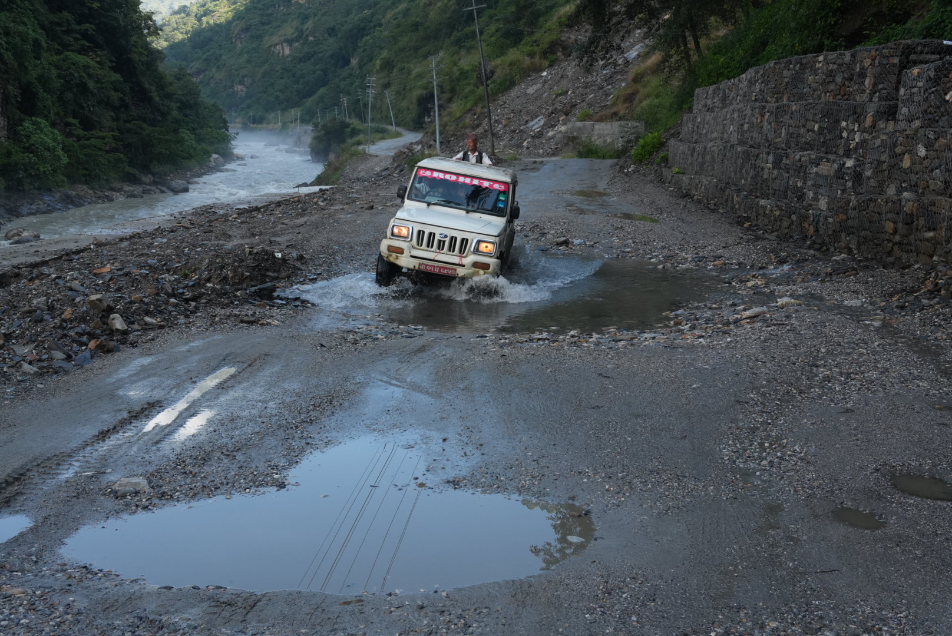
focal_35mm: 39
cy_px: 318
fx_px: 1032
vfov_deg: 34.3
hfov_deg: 49.5
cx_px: 476
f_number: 7.1
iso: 640
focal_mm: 26
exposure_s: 1/320
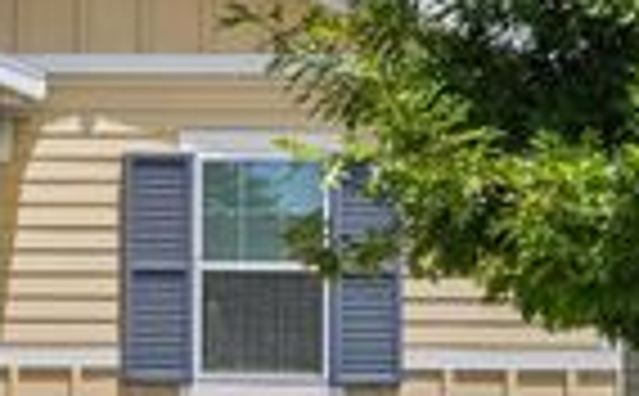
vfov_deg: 10.3
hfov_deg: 15.9
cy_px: 227
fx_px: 2189
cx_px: -153
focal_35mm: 126
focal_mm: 35
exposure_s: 1/800
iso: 160
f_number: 9
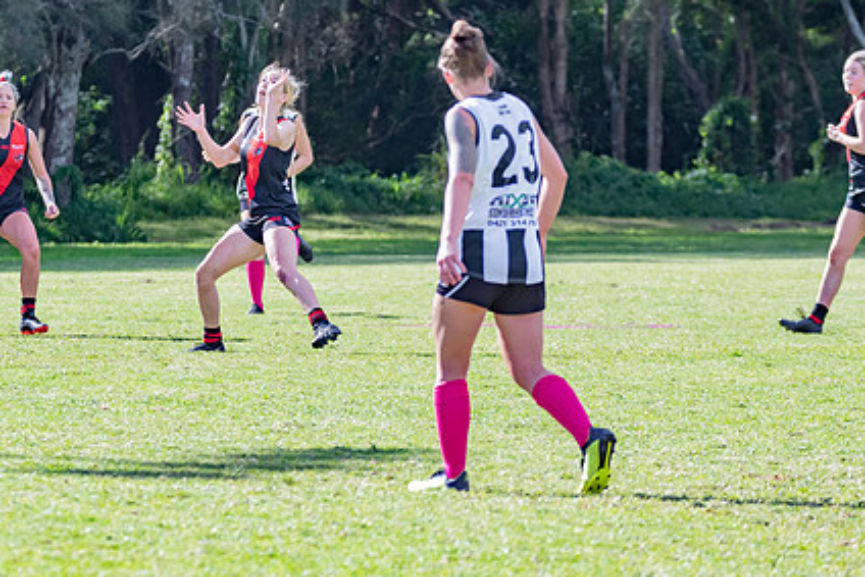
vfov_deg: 3.2
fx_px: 10431
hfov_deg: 4.7
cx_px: 339
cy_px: 221
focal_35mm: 434
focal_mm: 210
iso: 800
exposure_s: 1/1250
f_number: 6.3
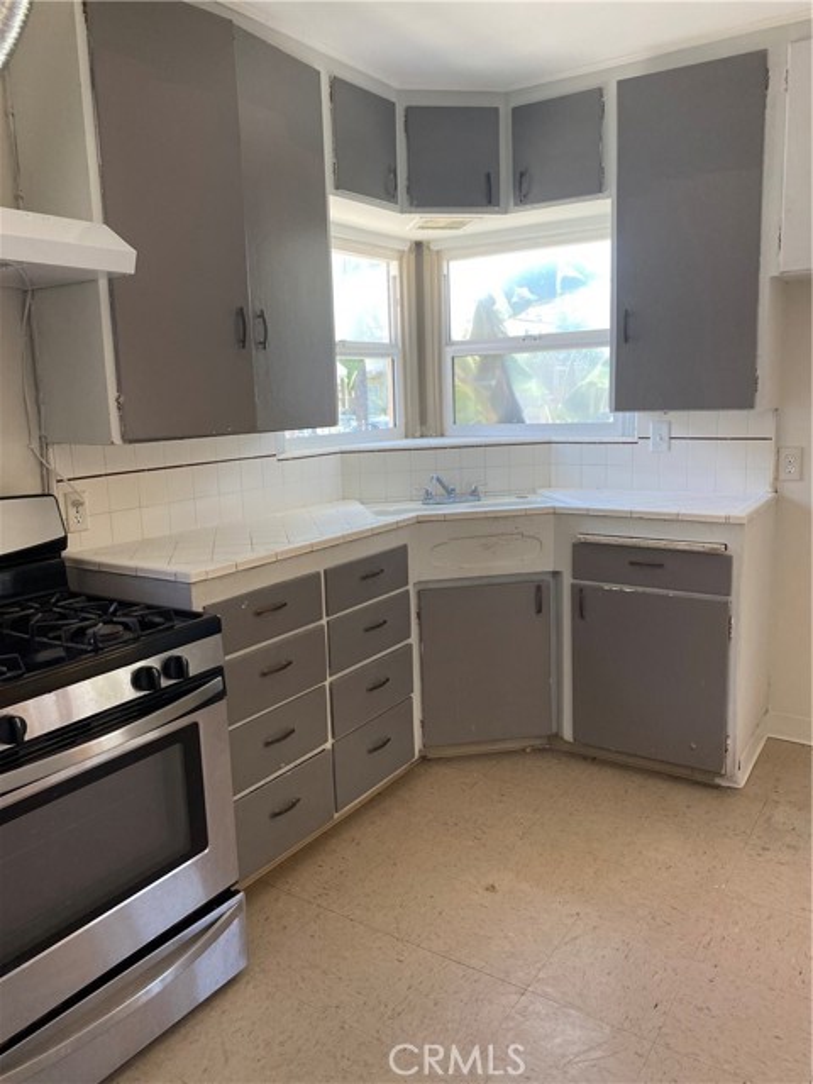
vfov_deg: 67.3
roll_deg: +2.5
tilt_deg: -9.7
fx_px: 814
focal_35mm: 26
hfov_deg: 53.1
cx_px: 406
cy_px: 542
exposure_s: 1/120
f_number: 1.8
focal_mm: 4.25
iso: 100
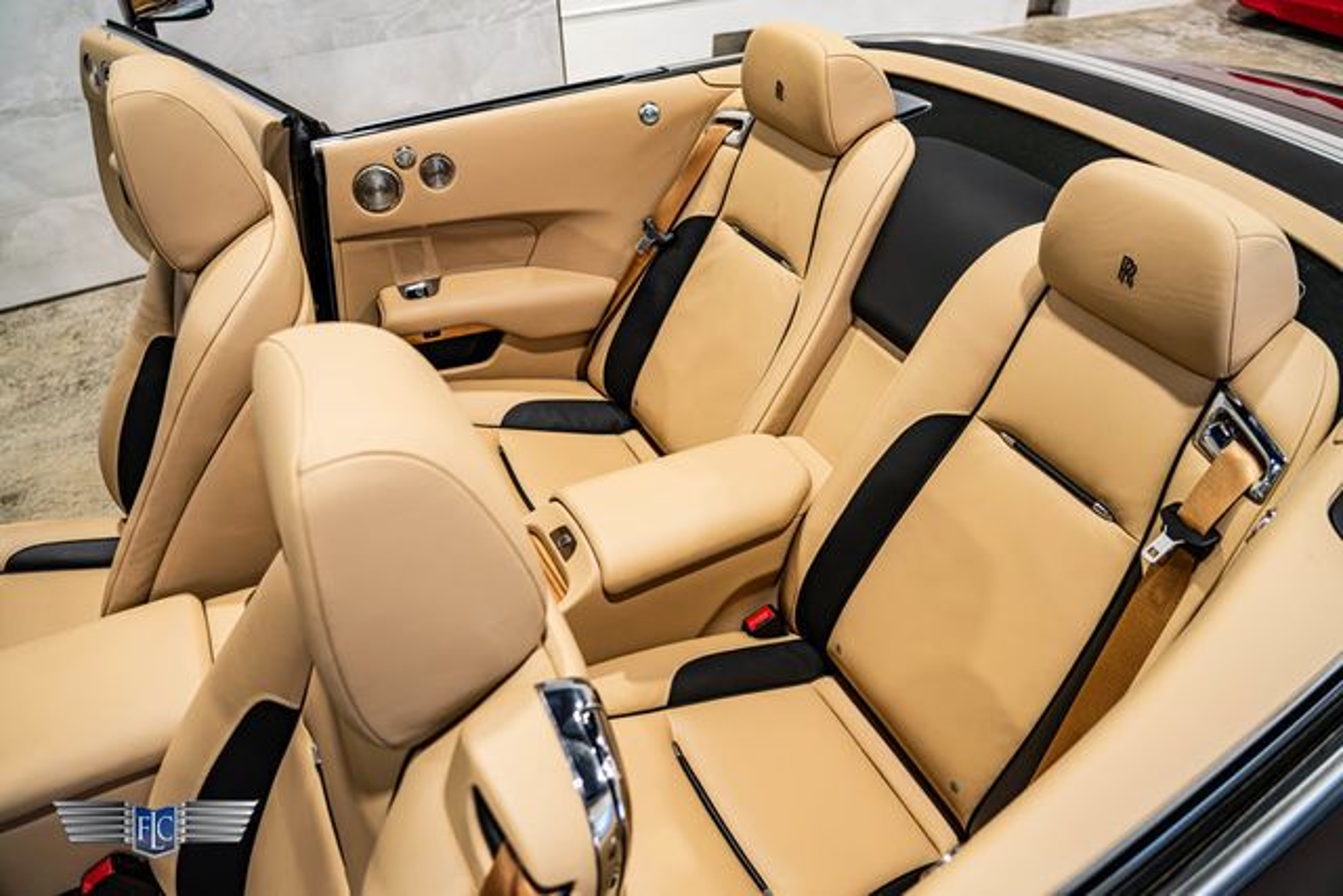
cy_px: 431
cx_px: 672
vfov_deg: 51.5
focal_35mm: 25
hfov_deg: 71.7
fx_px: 929
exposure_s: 1/80
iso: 1250
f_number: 4
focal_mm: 24
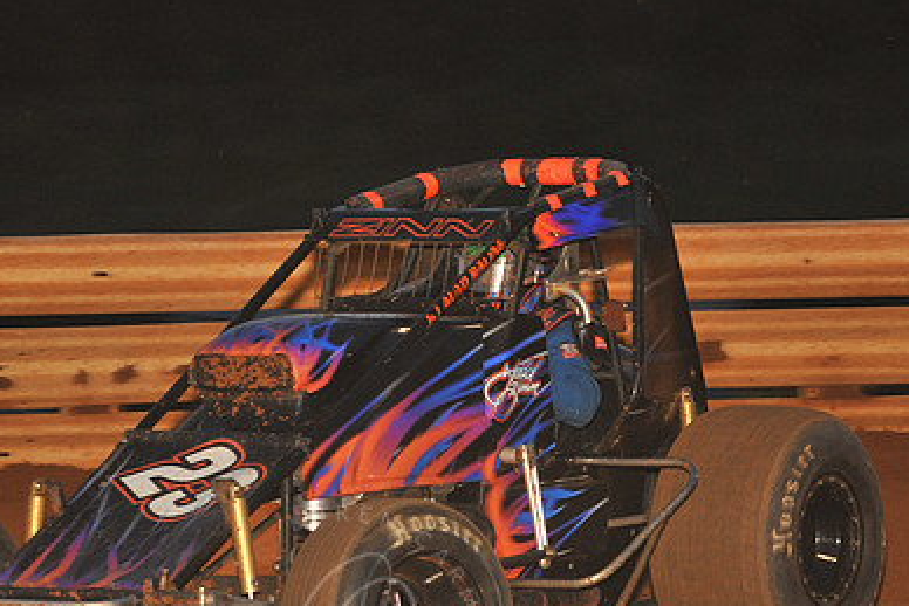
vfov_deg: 7.3
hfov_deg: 11.0
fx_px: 4723
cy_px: 429
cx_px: 342
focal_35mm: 187
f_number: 7.1
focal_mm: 125
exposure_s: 1/320
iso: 1000
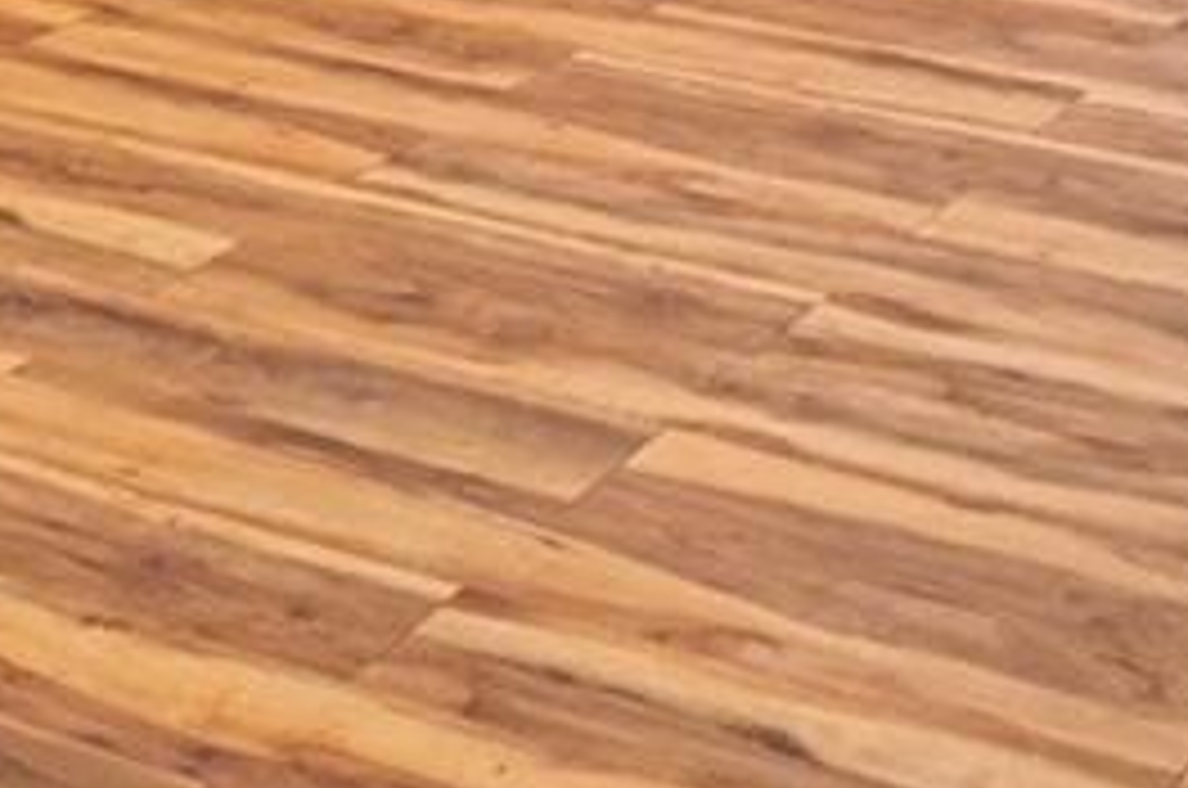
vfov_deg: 12.7
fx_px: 2800
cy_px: -1060
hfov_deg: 23.0
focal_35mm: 85
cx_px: 1184
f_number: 8
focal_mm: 14
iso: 400
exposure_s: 1/25
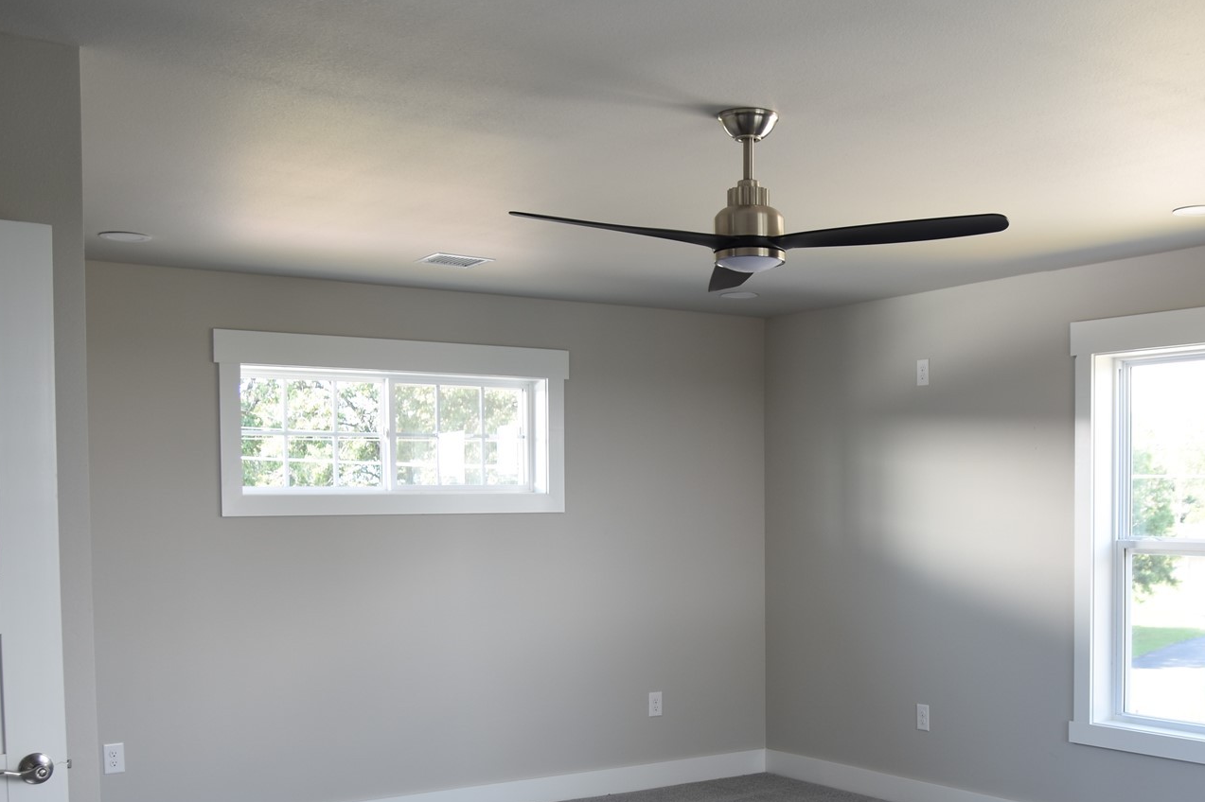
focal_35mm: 41
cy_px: 586
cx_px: 786
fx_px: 1365
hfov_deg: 47.0
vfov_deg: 32.2
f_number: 3.2
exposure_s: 1/50
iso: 100
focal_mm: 17
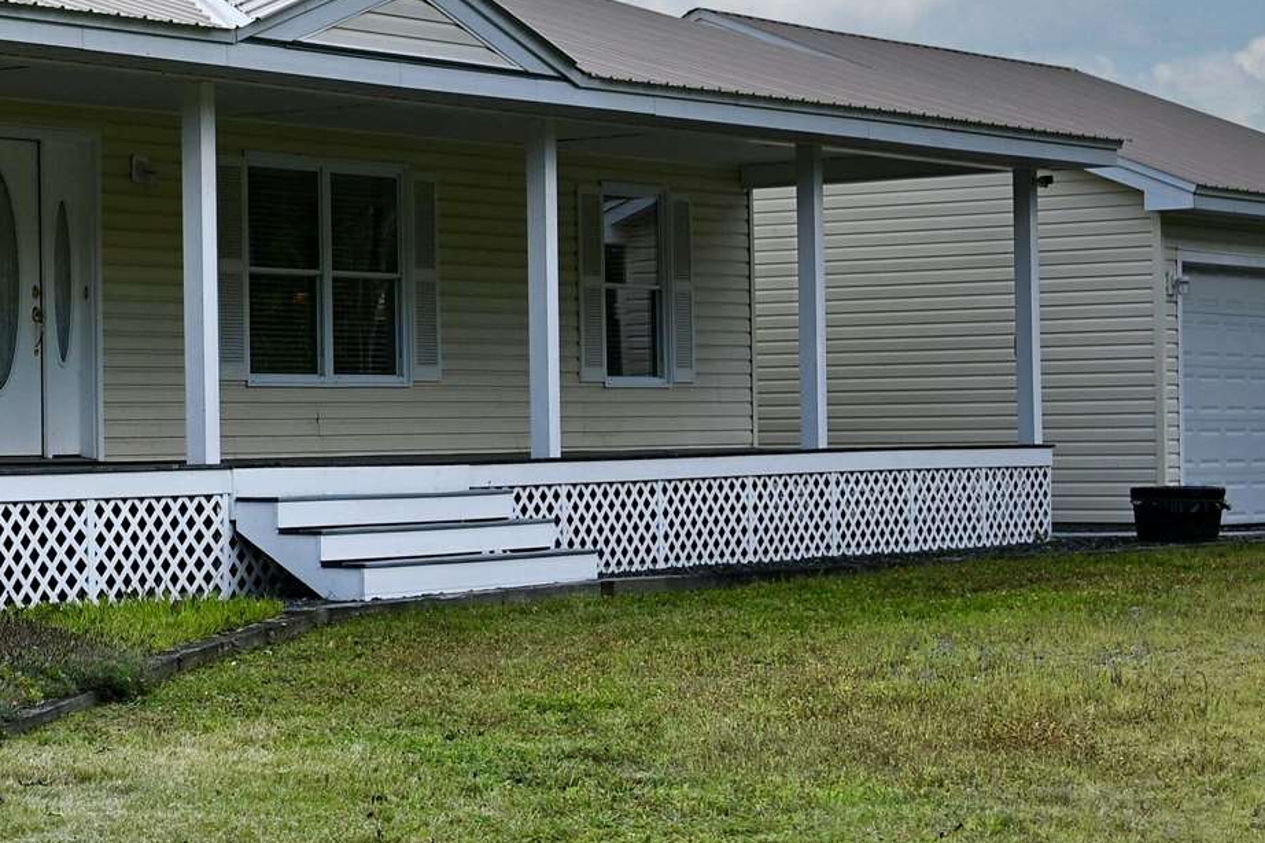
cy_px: 413
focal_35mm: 100
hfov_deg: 19.2
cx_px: -266
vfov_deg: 13.7
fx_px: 3512
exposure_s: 1/320
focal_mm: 30
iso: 100
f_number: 6.3
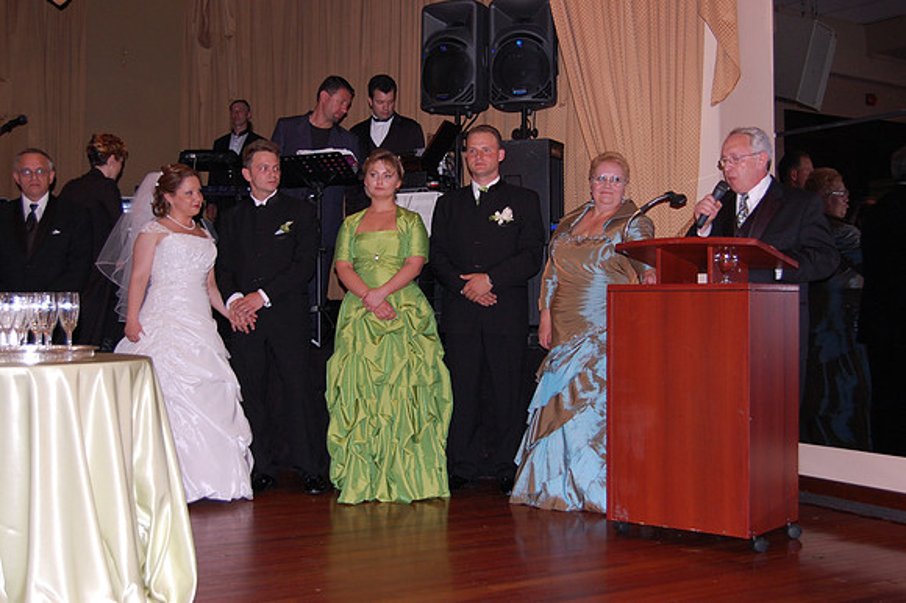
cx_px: 453
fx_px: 1132
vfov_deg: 29.8
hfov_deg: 43.6
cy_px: 302
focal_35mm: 45
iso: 400
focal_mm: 30
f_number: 4.2
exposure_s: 1/60
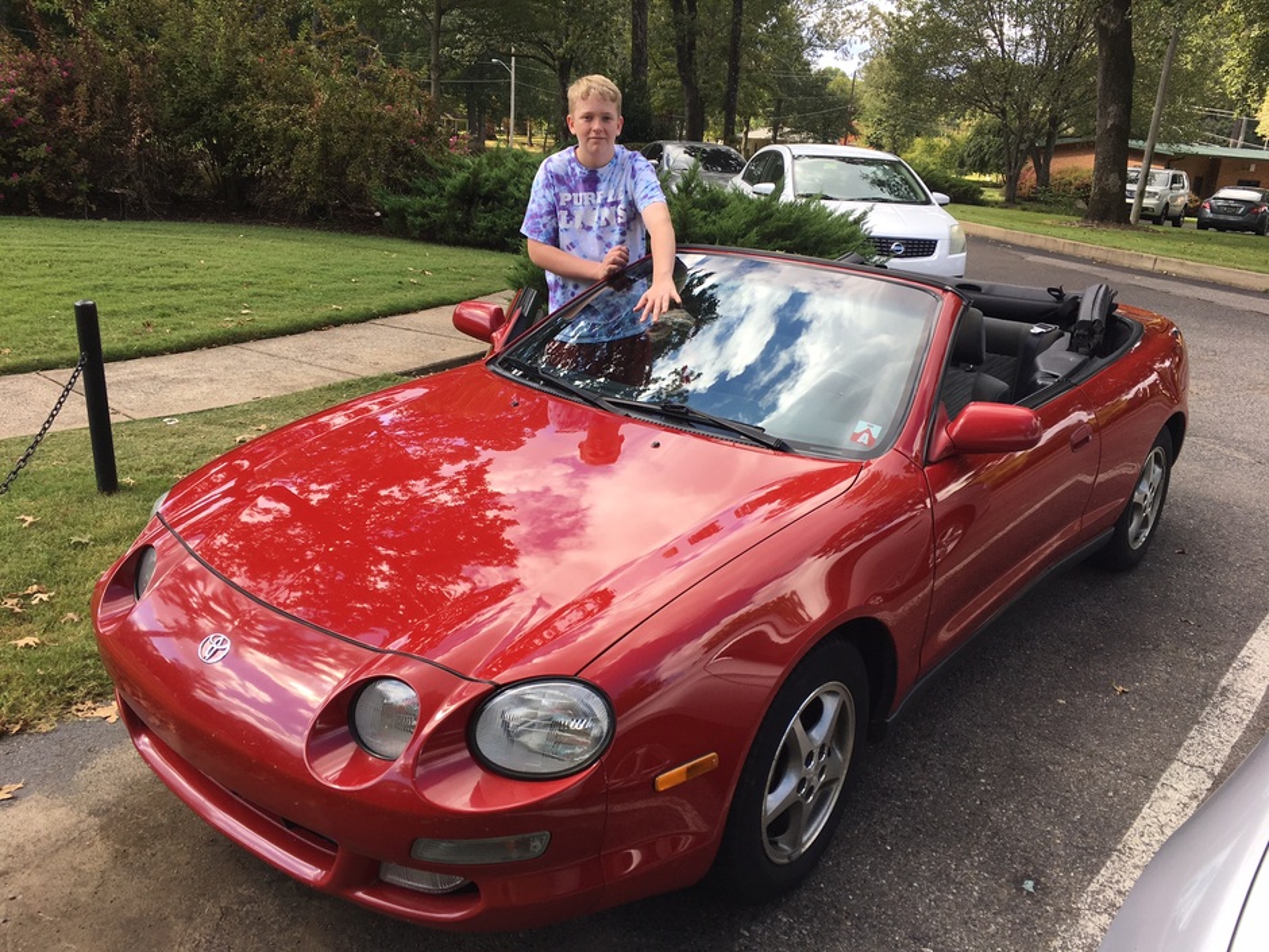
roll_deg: -3.1
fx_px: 1063
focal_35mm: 29
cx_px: 634
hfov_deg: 61.7
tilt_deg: -15.1
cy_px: 476
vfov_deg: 48.2
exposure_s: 1/373
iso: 25
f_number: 2.2
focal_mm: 4.15
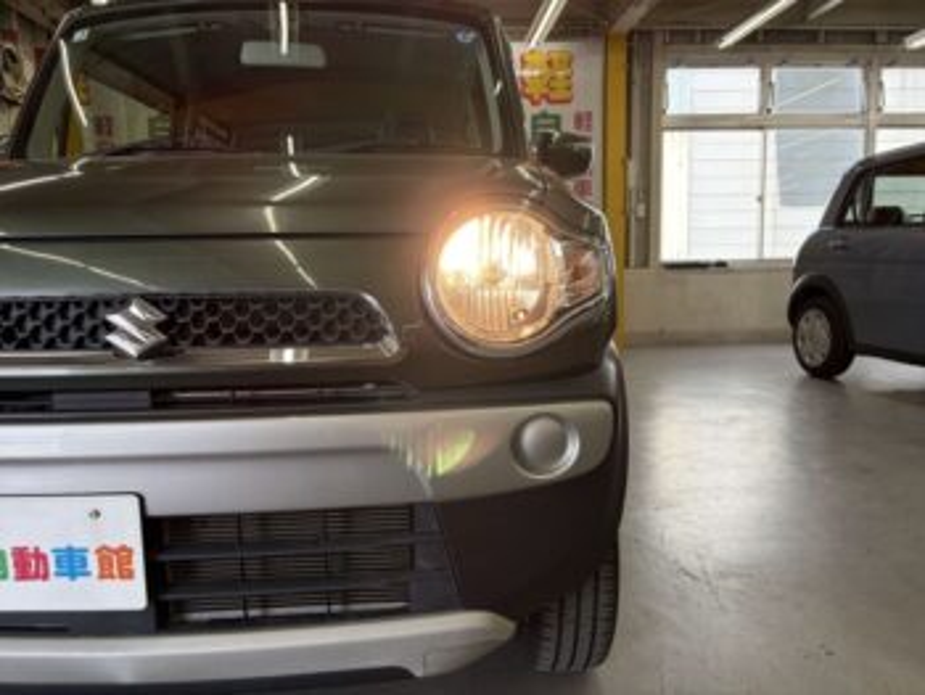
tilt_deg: -6.4
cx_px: 462
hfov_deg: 67.3
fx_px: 695
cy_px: 348
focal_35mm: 26
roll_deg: +1.3
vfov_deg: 53.1
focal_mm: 5.96
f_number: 1.6
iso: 50
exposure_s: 1/180
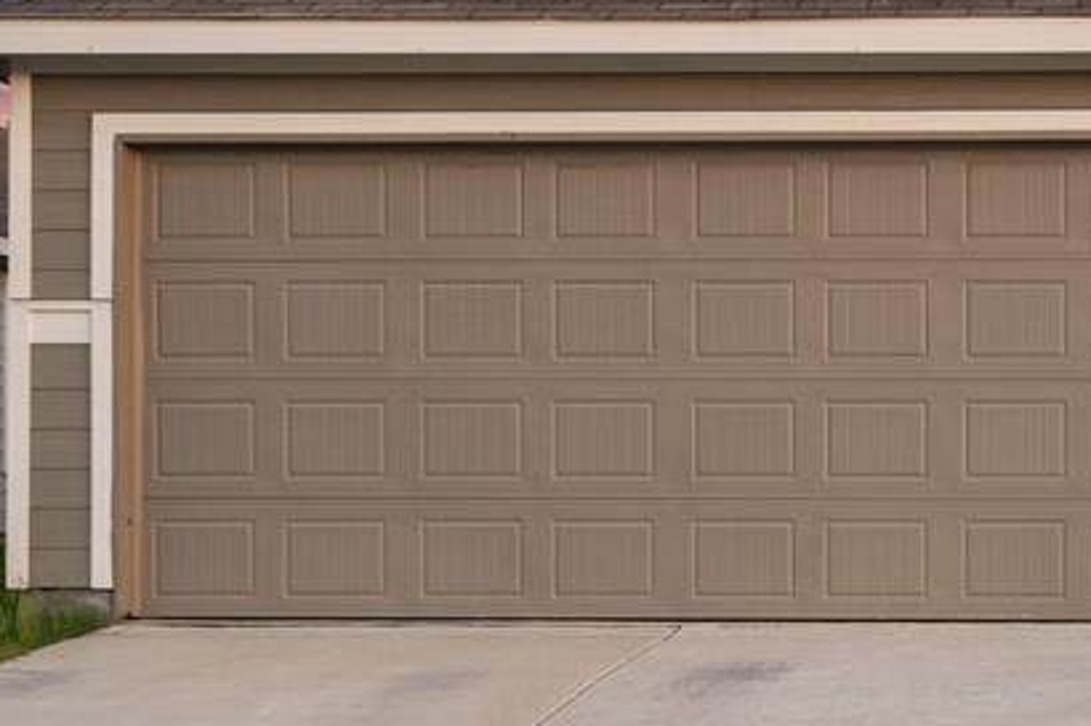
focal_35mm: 80
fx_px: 2423
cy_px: 505
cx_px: 1128
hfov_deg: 24.1
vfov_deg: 17.0
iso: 800
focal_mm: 32
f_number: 8
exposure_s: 1/30
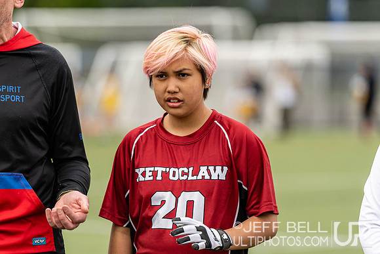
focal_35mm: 300
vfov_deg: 4.6
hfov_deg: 6.9
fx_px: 3167
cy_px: 127
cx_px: 190
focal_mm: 200
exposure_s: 1/1000
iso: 100
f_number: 3.2
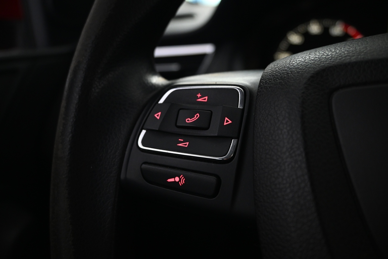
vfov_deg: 41.7
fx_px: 339
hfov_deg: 59.5
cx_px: 194
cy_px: 130
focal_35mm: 32
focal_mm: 21
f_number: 4
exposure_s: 1/20
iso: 1600
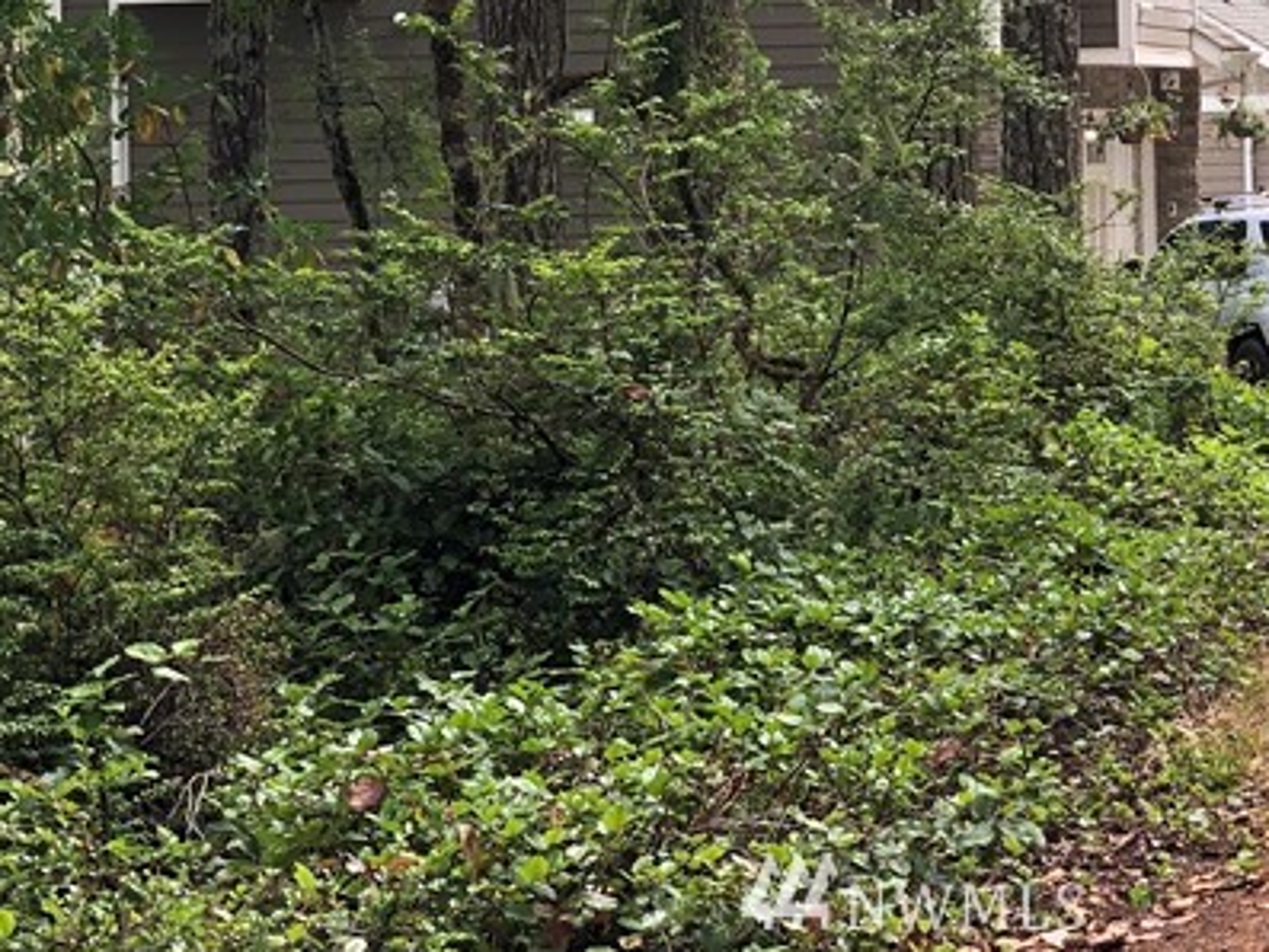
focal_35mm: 134
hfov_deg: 14.7
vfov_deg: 10.9
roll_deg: +1.3
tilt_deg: +2.4
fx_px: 4914
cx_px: 921
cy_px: -214
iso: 16
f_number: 2.4
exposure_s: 1/139
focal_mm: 6
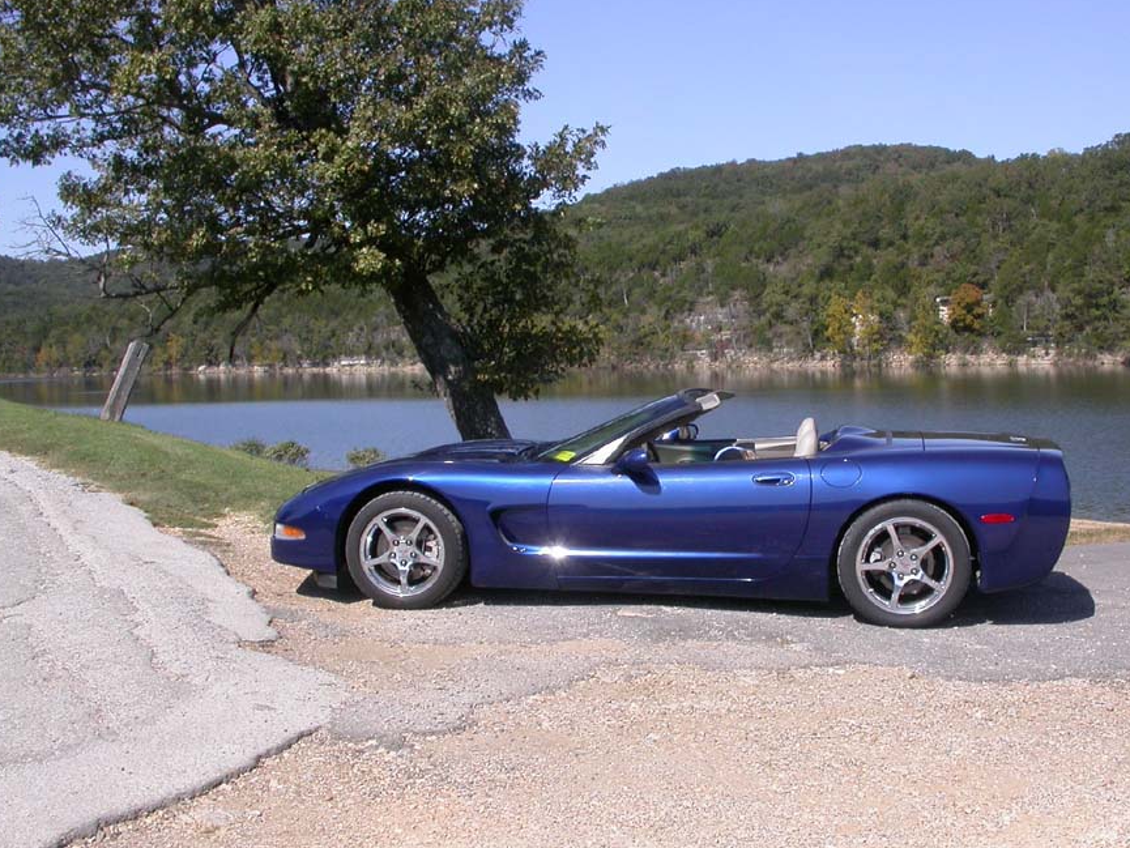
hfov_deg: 42.0
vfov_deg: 32.2
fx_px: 1469
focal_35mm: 45
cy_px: 409
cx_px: 653
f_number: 7.5
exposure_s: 1/281
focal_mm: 7.85
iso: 100
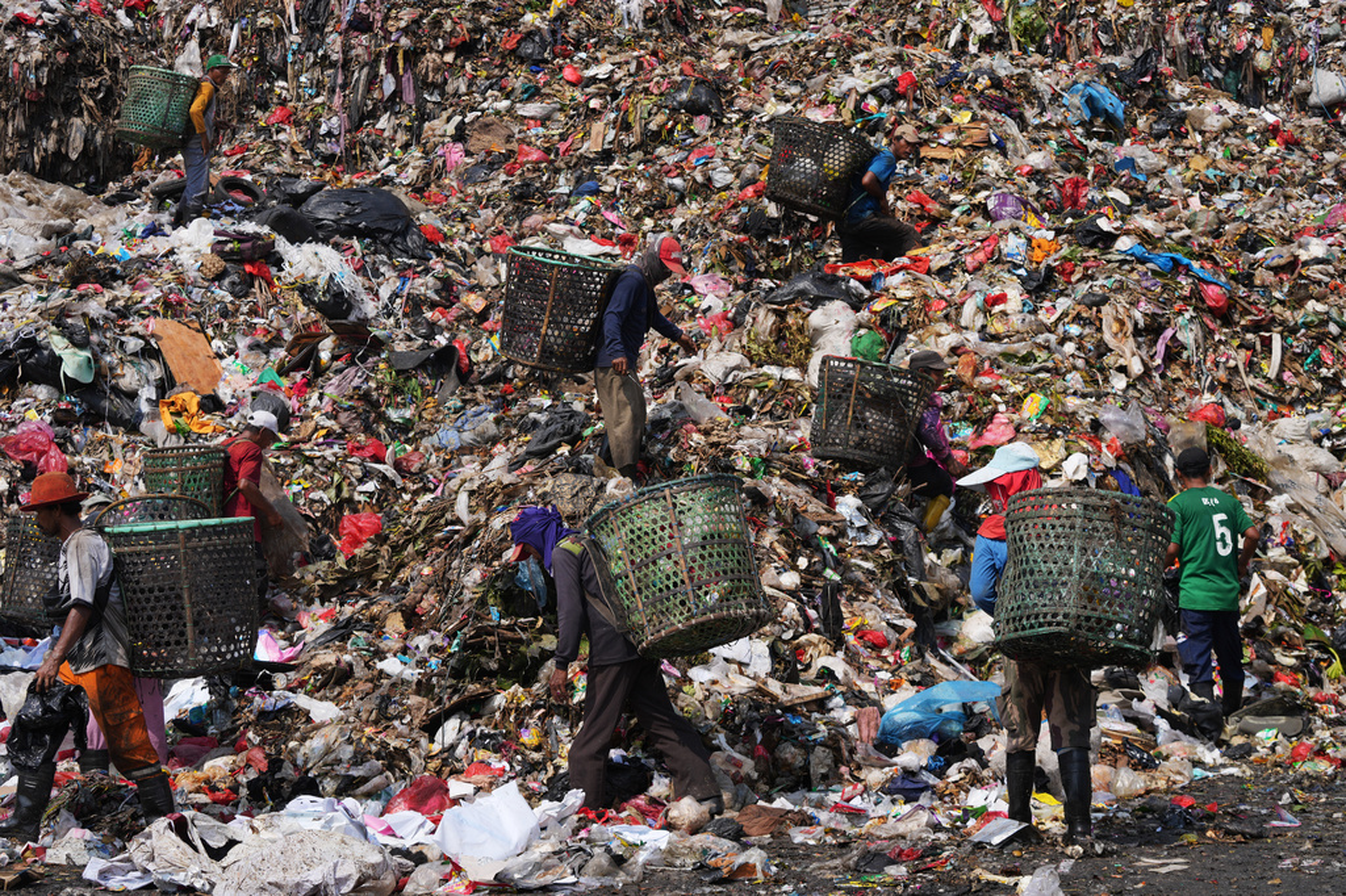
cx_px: 673
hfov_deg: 28.9
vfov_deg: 19.4
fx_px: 2616
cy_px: 448
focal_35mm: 70
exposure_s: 1/1250
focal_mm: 70
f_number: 5.6
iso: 160
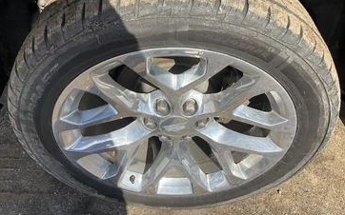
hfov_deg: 56.7
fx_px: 320
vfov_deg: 37.1
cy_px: 87
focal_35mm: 34
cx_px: 181
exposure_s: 1/1035
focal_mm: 3
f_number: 1.8
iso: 25
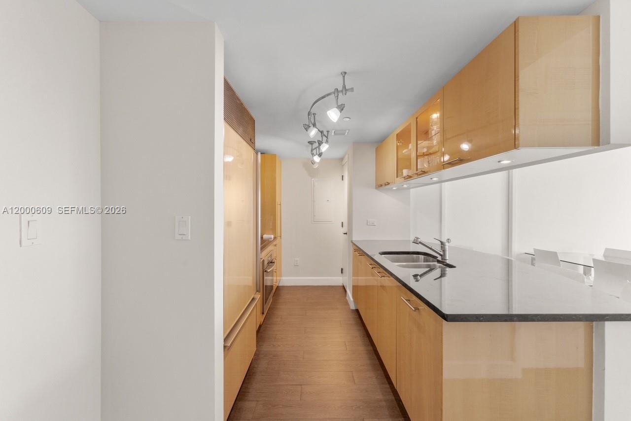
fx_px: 263
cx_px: 316
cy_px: 210
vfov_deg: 77.4
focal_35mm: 15
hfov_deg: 100.4
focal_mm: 10
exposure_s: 1/5
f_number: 9
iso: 500
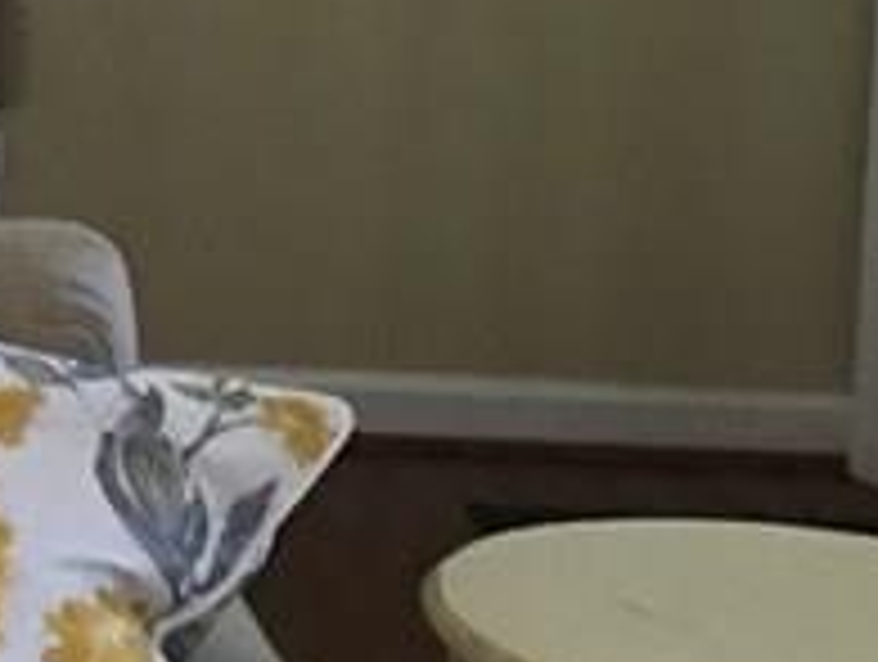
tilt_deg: -8.5
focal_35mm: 152
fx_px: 3862
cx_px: -1040
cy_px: -144
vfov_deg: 9.7
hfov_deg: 11.3
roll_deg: -0.7
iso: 80
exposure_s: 1/15
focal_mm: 4.15
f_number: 2.2
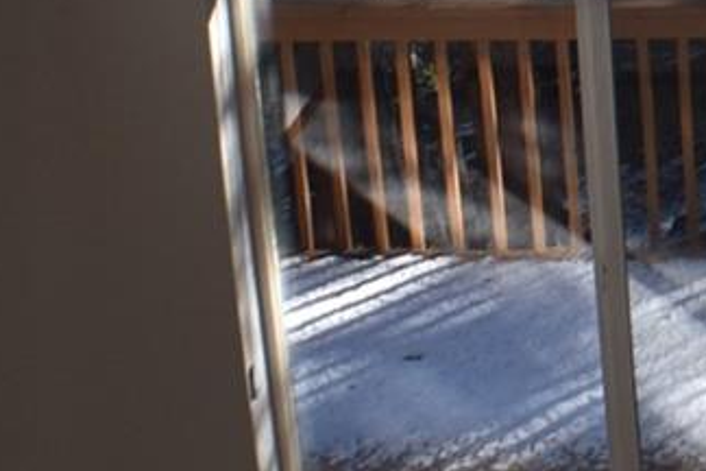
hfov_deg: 11.8
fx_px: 3196
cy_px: -423
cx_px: 1205
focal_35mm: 163
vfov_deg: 8.1
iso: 360
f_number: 8
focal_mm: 22
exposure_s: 1/250
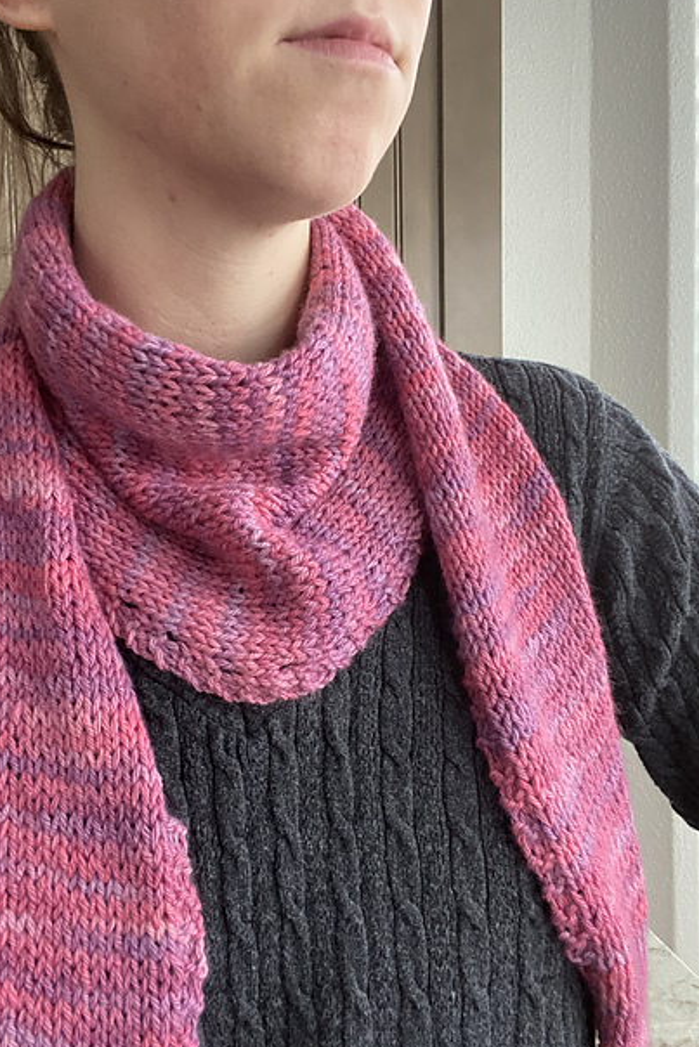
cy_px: 544
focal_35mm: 33
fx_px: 960
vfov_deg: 57.2
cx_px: 309
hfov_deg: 39.9
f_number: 2.2
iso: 400
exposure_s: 1/44
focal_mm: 2.71
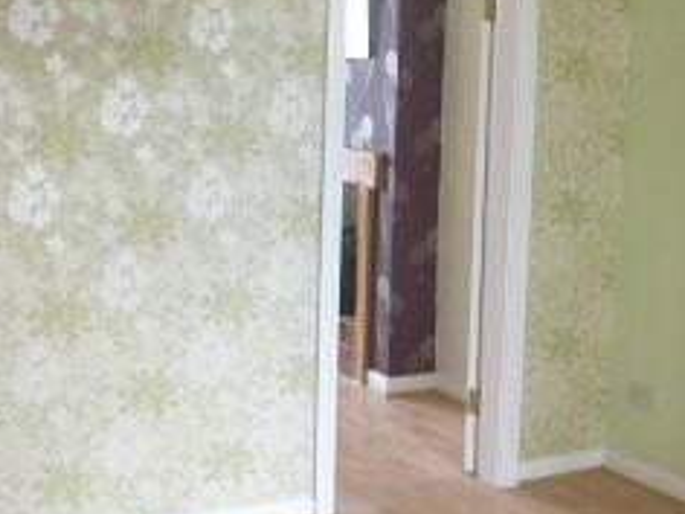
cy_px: 202
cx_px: 472
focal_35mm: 94
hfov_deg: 20.8
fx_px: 1860
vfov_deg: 15.7
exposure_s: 1/13.2
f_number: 2.6
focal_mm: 7.85
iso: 100
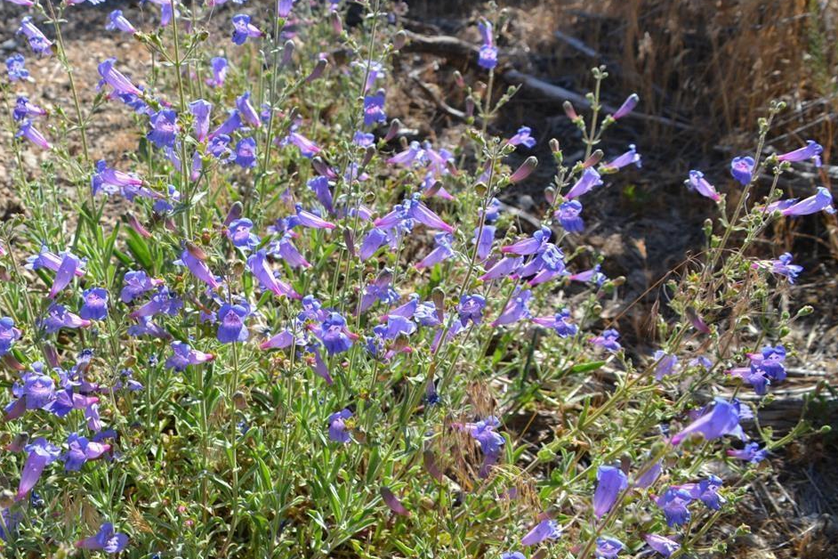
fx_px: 1001
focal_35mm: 43
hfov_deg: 43.7
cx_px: 194
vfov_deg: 30.8
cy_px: 163
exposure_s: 1/200
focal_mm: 18
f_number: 7.1
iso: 100
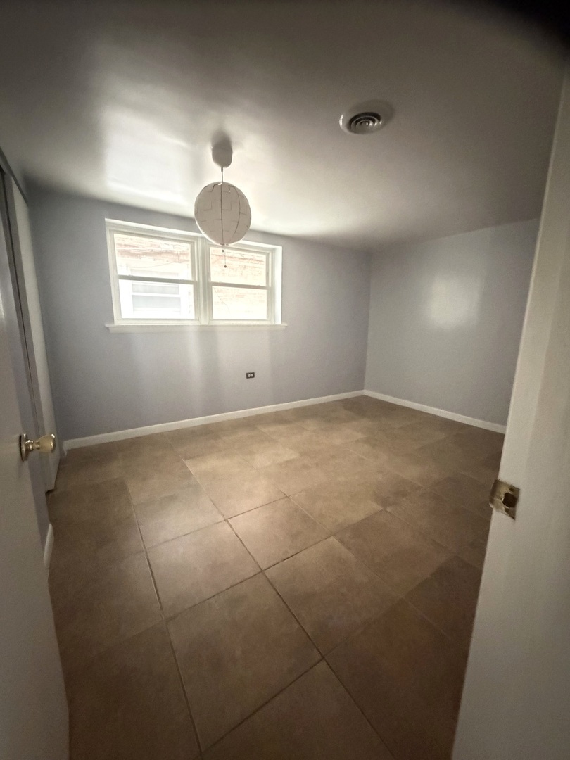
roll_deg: -0.3
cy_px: 380
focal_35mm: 14
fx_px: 307
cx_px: 285
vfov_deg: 102.1
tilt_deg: -11.5
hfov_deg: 85.7
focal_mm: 2.22
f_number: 2.2
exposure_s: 1/28
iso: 3200
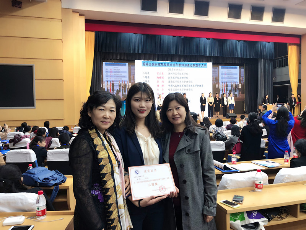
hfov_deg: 63.4
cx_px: 153
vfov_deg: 49.7
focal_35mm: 28
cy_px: 115
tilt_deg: -3.9
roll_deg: +2.2
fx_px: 248
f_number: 1.8
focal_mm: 3.99
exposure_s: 1/25
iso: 40
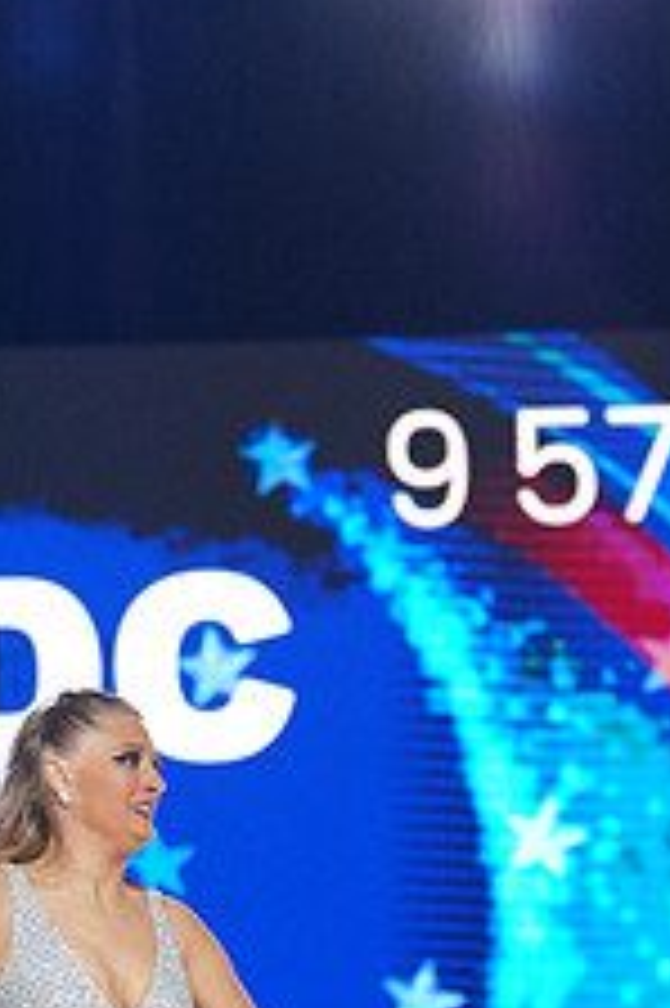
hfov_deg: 5.7
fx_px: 6738
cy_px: 1256
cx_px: -164
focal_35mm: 241
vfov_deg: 8.4
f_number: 2.8
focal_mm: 93
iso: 2000
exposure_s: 1/500
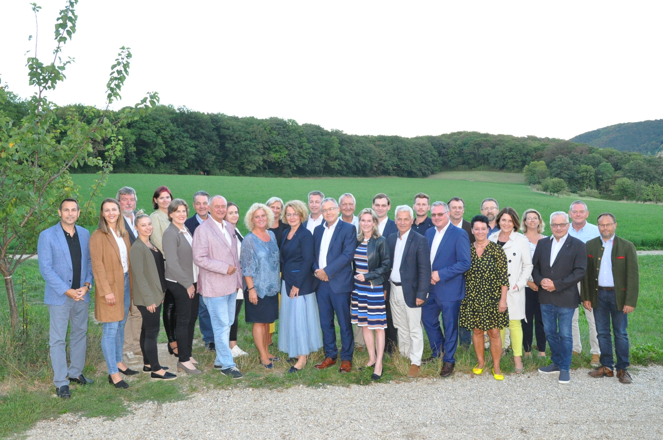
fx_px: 607
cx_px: 332
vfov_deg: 39.9
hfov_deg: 57.3
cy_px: 220
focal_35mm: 33
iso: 2000
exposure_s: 1/200
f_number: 8
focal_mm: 22
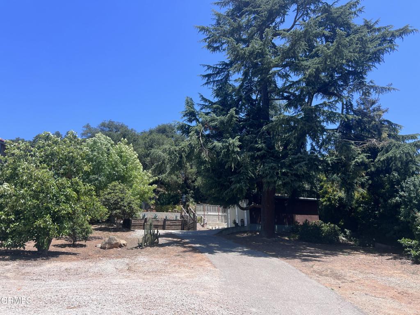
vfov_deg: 53.1
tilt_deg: +19.0
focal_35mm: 26
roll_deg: +0.4
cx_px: 210
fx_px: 315
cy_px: 158
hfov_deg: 67.3
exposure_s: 1/2252
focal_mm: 5.7
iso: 50
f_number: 1.5
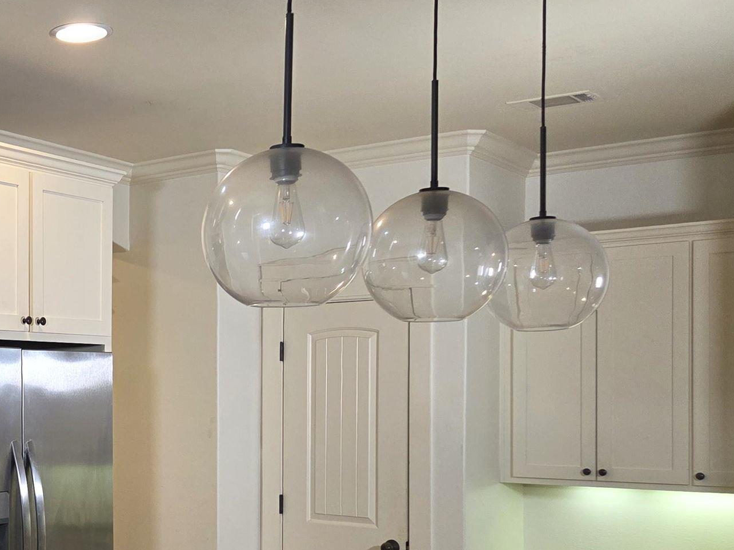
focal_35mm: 55
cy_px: 397
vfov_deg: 26.3
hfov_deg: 31.5
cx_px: -45
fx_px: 1166
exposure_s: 1/120
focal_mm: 5.4
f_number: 1.8
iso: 160
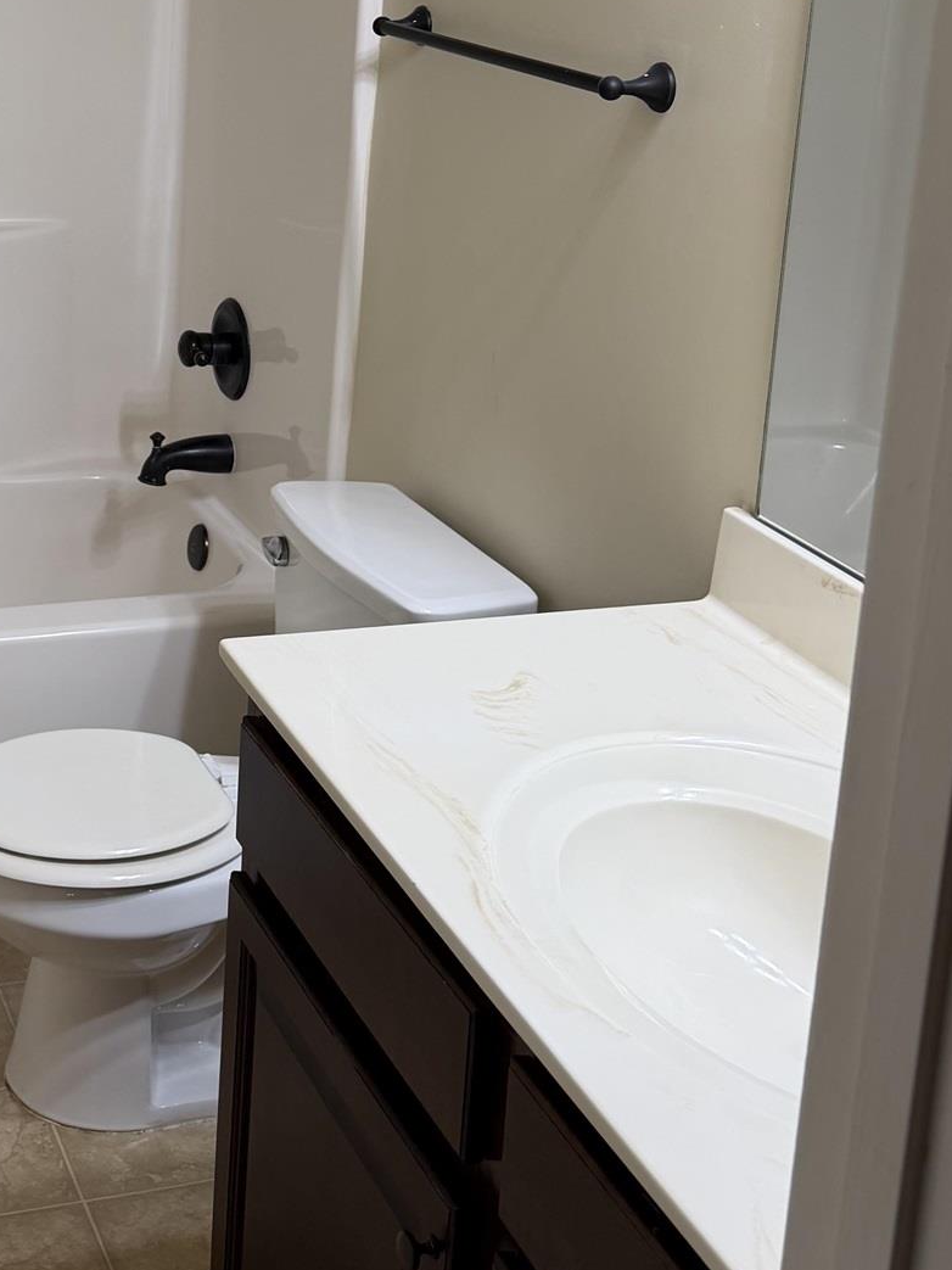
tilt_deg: -11.9
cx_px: 82
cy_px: 217
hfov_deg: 26.5
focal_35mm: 53
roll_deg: -2.1
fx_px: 1944
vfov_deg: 34.8
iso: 125
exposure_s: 1/120
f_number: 1.78
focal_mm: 6.76
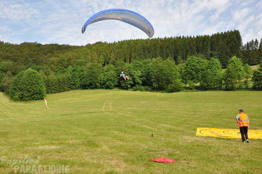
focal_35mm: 38
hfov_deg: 51.3
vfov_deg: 35.4
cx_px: 131
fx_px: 273
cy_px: 87
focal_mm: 25
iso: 200
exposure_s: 1/250
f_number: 8
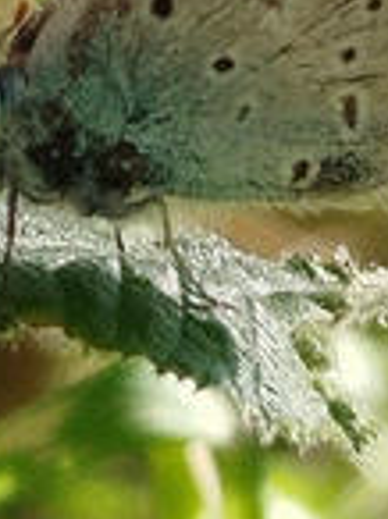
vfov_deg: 14.1
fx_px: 2038
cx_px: 206
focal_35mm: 136
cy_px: -103
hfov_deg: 10.9
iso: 50
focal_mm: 5.31
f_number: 1.7
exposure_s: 1/205
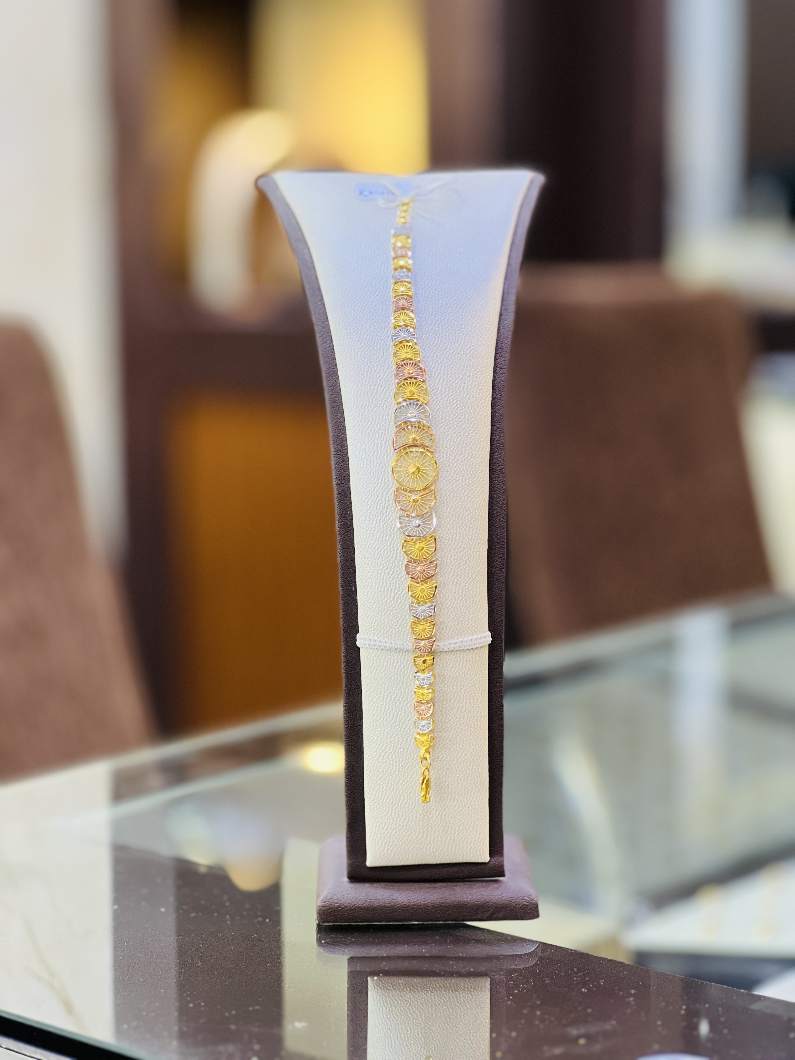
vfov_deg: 25.3
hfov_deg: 19.1
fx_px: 2358
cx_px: 398
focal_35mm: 77
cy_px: 530
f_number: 2.8
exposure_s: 1/50
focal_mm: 9
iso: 160
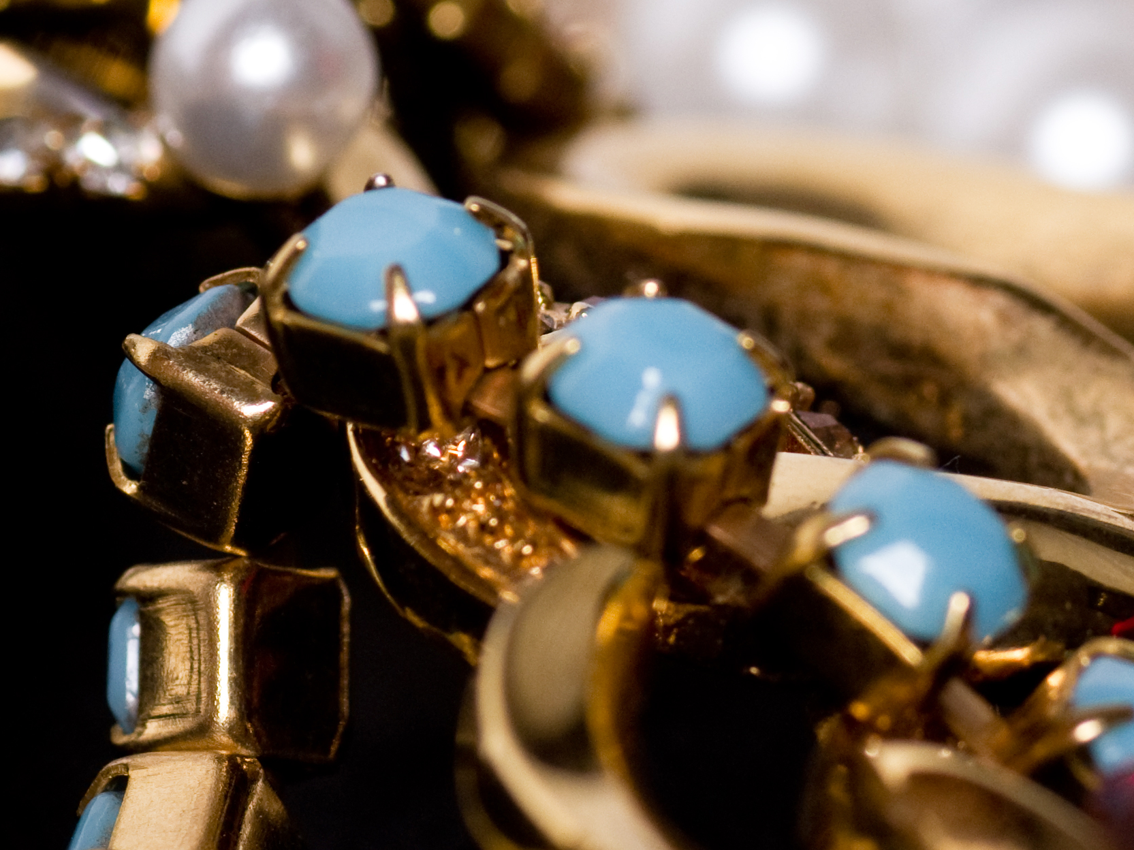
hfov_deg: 5.9
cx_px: 1378
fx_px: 10939
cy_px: 578
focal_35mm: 334
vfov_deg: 4.4
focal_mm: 90
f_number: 8
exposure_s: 1/125
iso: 200
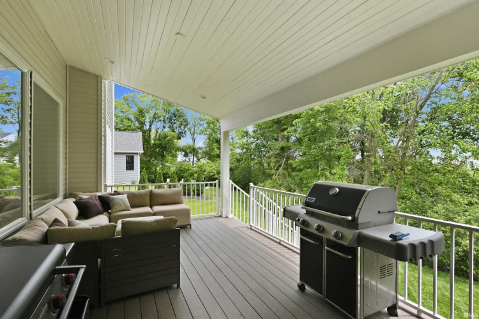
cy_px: 160
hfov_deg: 95.0
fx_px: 220
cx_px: 240
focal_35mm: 16
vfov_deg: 72.1
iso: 2000
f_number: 4
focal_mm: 11
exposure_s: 1/4000
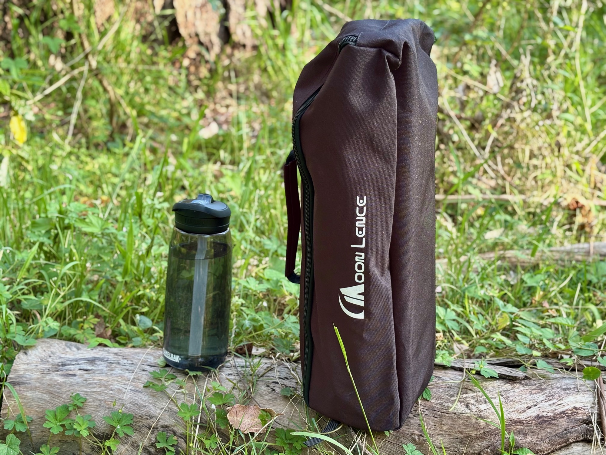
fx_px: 910
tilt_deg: -18.5
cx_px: 303
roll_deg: +1.3
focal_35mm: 52
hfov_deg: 36.8
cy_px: 228
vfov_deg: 28.0
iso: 50
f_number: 1.6
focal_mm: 5.96
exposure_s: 1/60
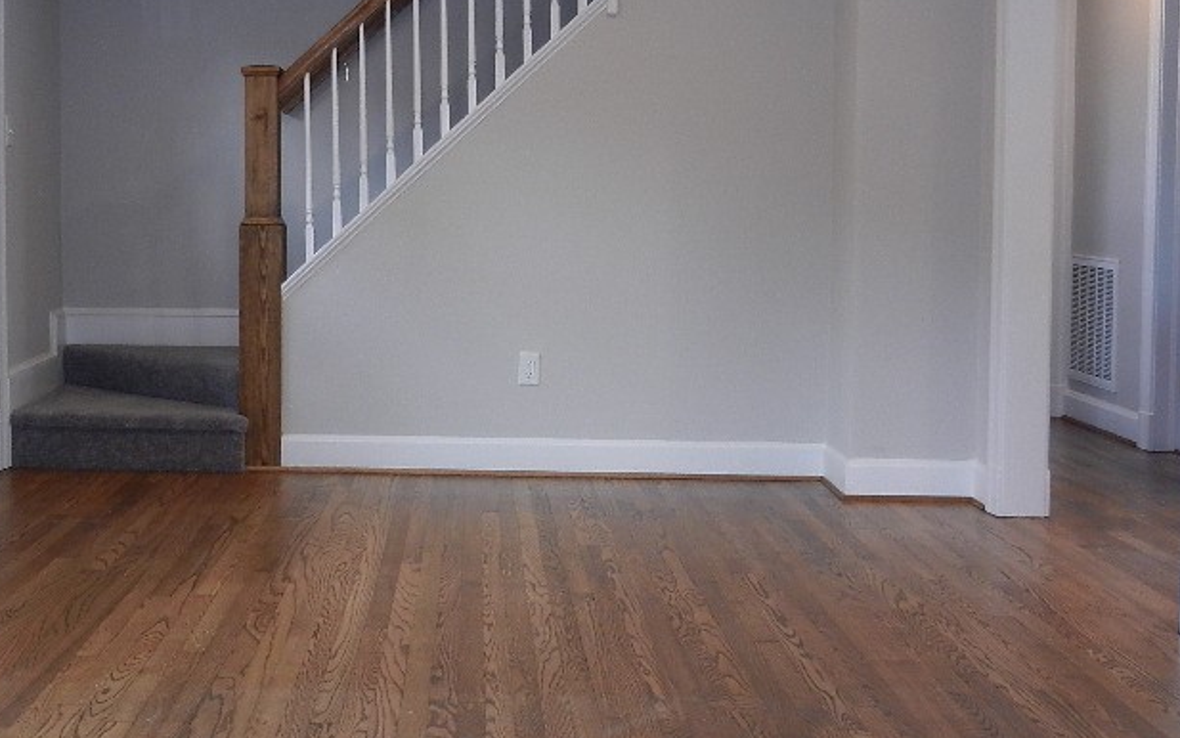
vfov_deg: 25.3
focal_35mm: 51
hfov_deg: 39.0
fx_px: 1641
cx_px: 369
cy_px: 266
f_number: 3.6
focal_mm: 5.1
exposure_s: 1/30
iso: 200
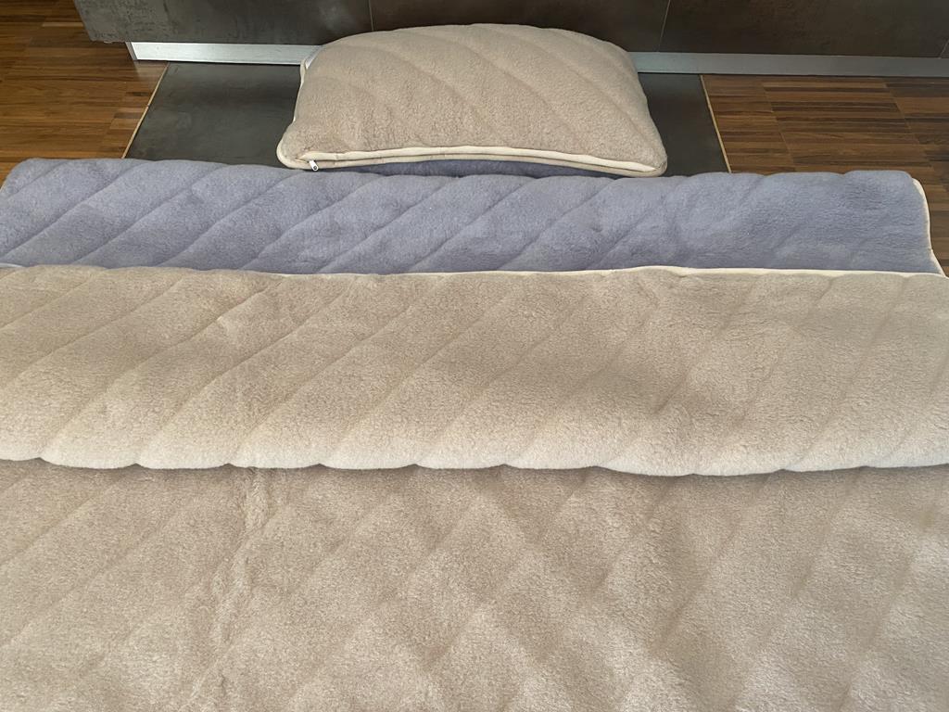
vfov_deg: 53.1
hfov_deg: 67.3
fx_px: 713
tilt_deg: -52.5
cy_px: 356
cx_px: 474
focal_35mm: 26
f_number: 1.8
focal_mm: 4.25
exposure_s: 1/60
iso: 200
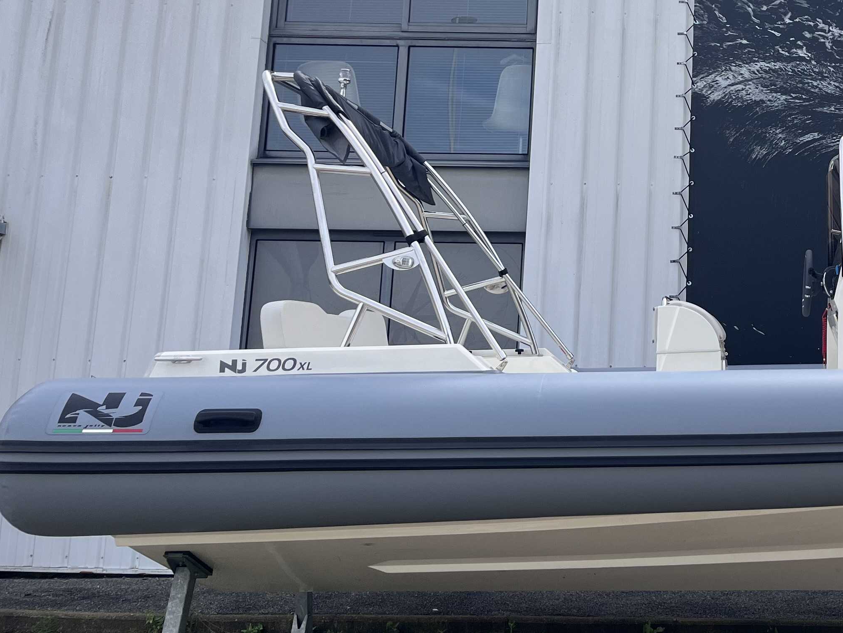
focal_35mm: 52
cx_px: 788
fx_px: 1266
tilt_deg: +11.0
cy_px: 150
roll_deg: -1.0
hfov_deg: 34.4
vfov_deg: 27.6
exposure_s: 1/3521
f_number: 1.6
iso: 50
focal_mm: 5.1
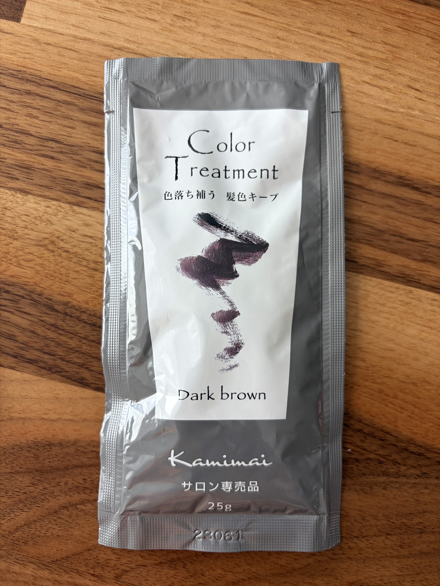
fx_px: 441
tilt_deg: -87.7
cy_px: 293
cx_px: 220
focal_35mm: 26
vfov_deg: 67.3
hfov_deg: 53.1
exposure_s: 1/134
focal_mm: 5.96
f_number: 1.6
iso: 32
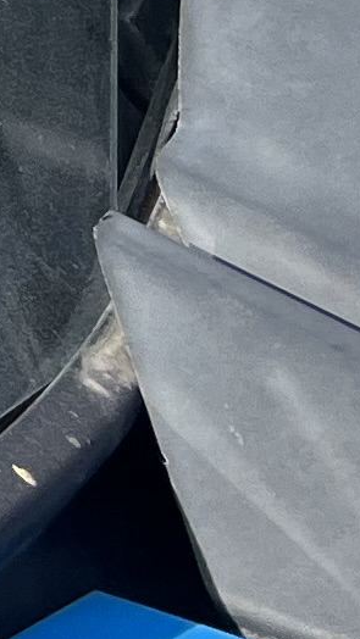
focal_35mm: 218
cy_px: -1004
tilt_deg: -14.1
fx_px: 3697
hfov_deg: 4.5
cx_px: -1589
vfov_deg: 8.8
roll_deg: -0.3
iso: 50
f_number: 1.6
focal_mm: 5.1
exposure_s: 1/1600
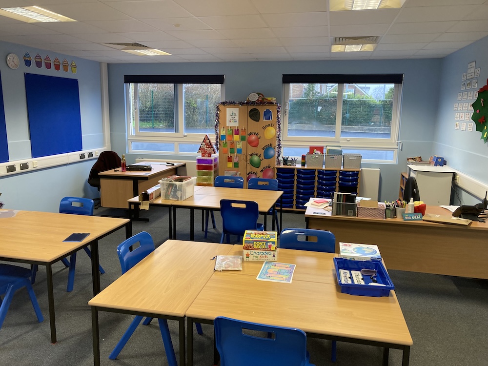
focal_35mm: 28
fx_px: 395
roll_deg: -1.7
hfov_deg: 63.4
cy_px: 183
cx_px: 244
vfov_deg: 49.7
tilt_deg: -9.8
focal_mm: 3.99
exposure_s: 1/50
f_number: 1.8
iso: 80
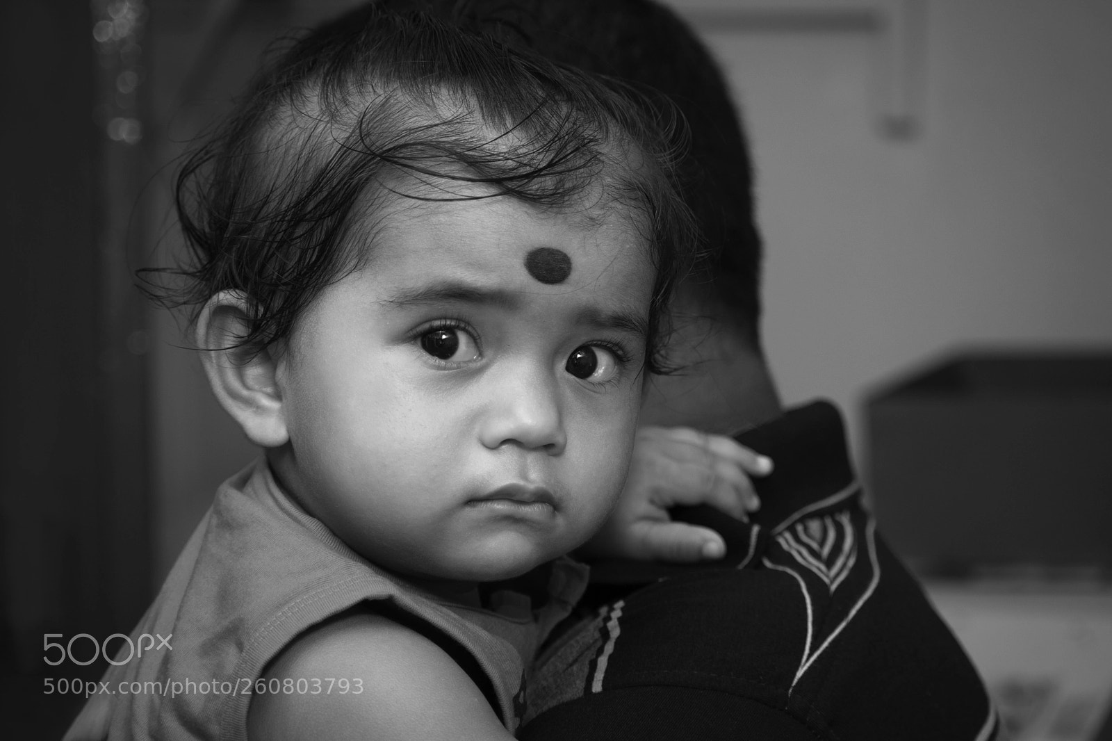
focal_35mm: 123
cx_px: 556
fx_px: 3798
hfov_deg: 16.7
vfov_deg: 11.1
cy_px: 370
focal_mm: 82
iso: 200
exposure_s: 1/200
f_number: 5
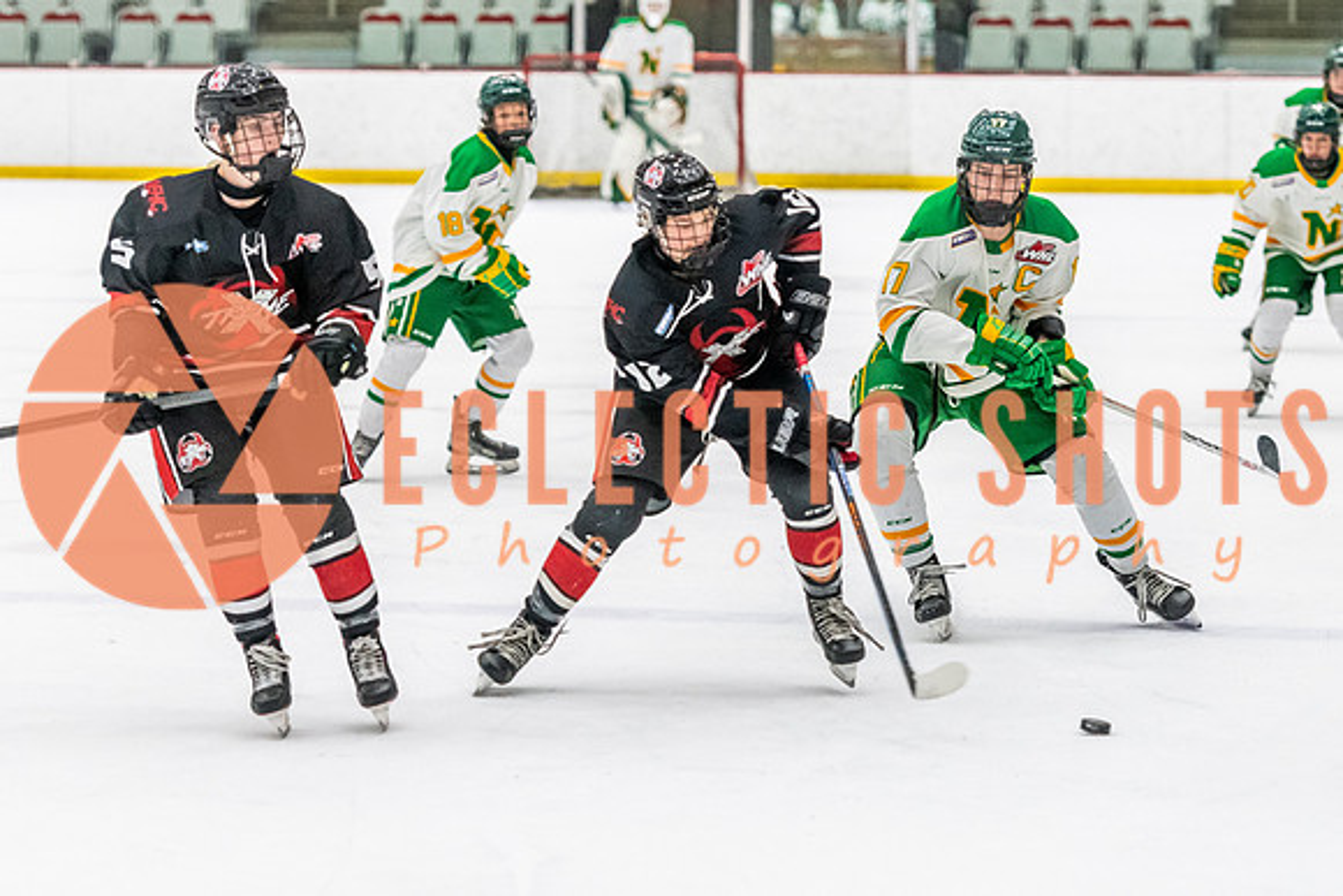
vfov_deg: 8.1
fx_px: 6316
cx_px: 674
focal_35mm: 169
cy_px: 448
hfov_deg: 12.1
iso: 3200
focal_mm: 112
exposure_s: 1/640
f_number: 2.8
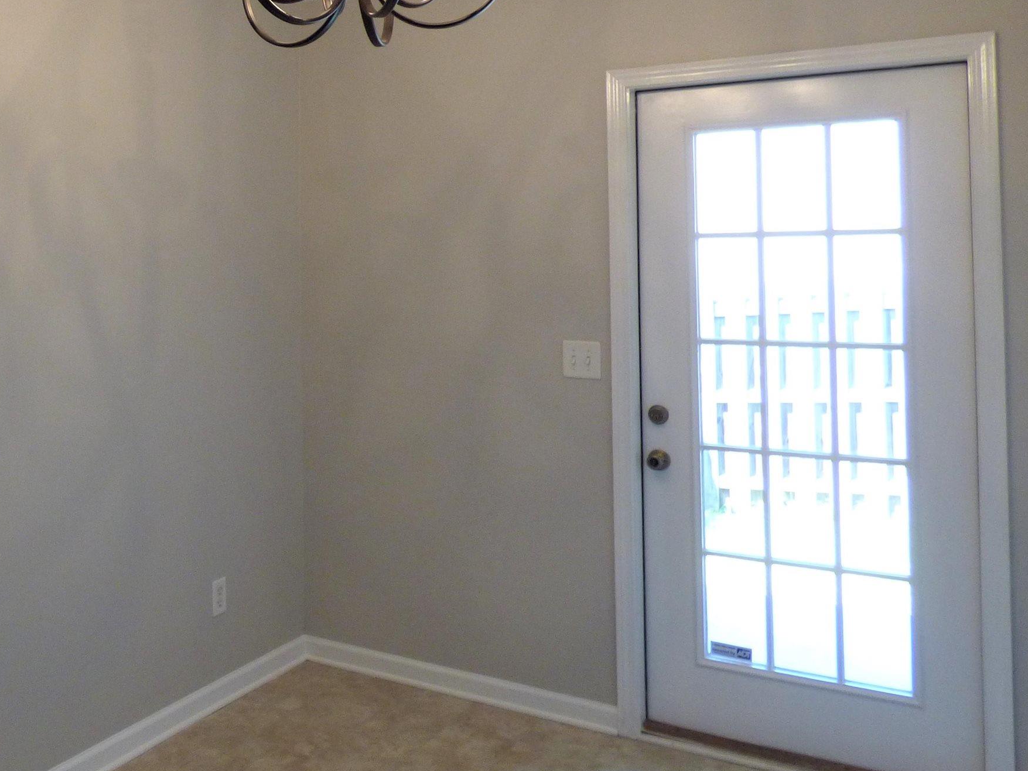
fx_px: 1040
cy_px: 239
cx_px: 216
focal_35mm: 35
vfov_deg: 40.1
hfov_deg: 49.7
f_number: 2.8
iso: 200
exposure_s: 1/60
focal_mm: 3.58
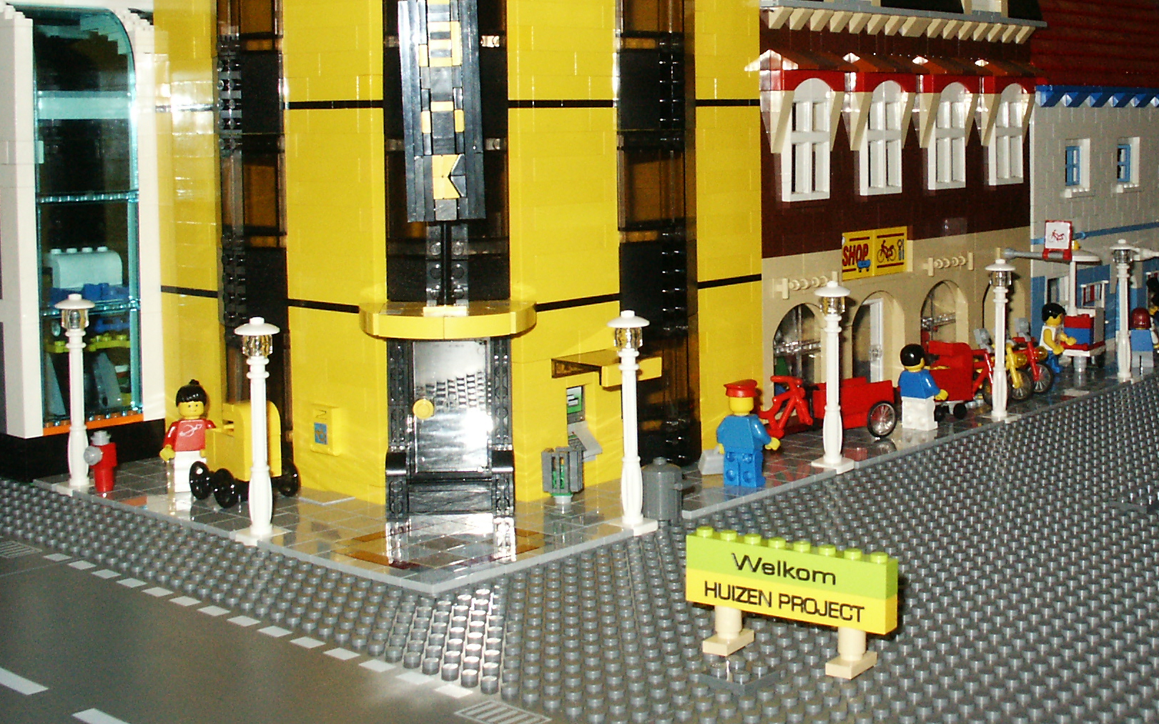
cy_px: 164
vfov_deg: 24.5
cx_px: 777
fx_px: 1642
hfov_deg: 38.4
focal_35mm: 52
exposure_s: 1/45
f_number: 6.7
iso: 200
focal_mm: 7.2
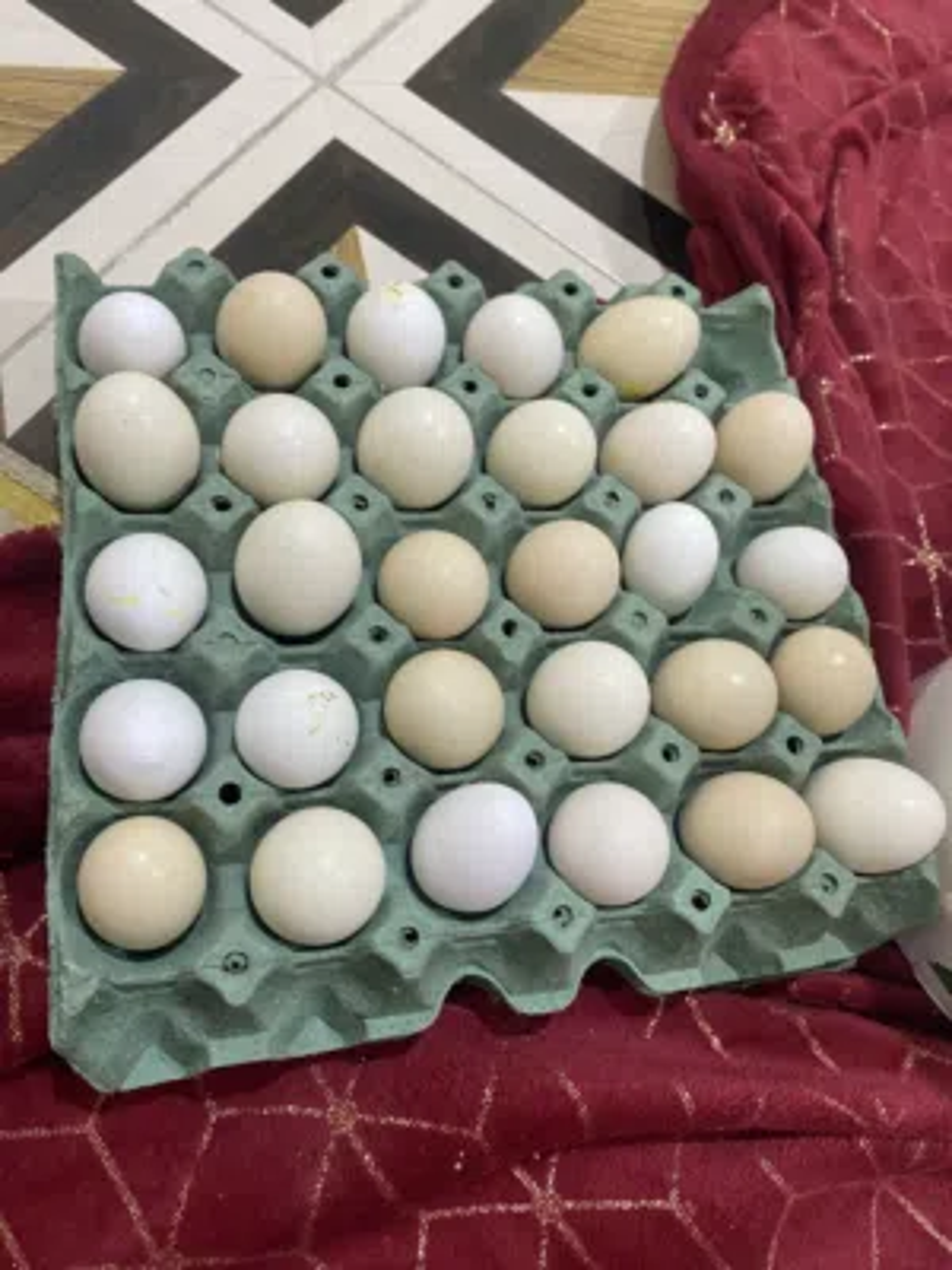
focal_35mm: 26
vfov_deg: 67.3
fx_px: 953
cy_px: 635
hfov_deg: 53.1
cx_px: 476
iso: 100
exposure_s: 1/51
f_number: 1.8
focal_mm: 4.25
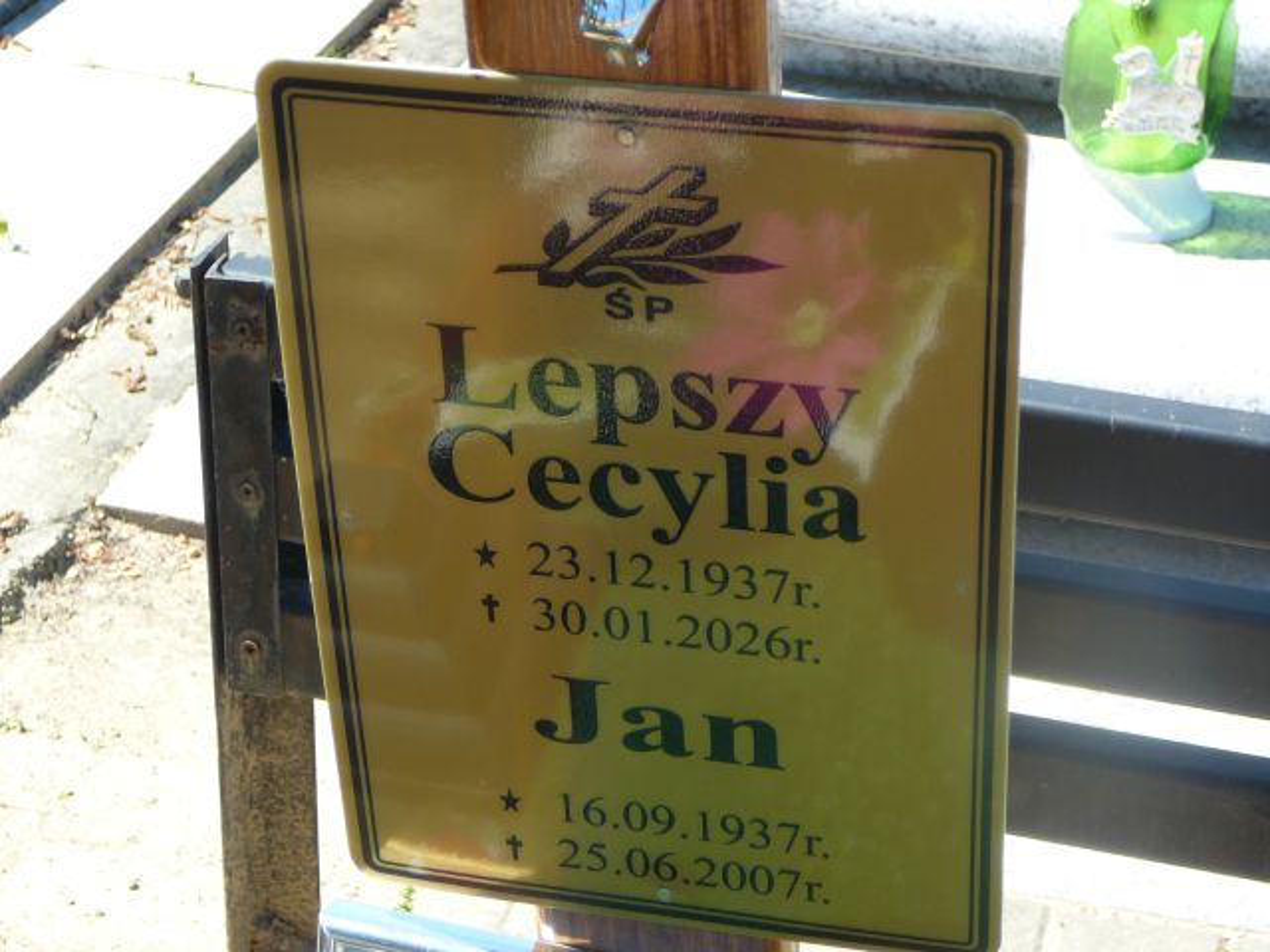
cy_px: 476
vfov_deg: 19.1
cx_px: 635
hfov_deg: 25.3
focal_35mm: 77
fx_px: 2825
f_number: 3.7
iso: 80
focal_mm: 11.5
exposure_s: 1/250
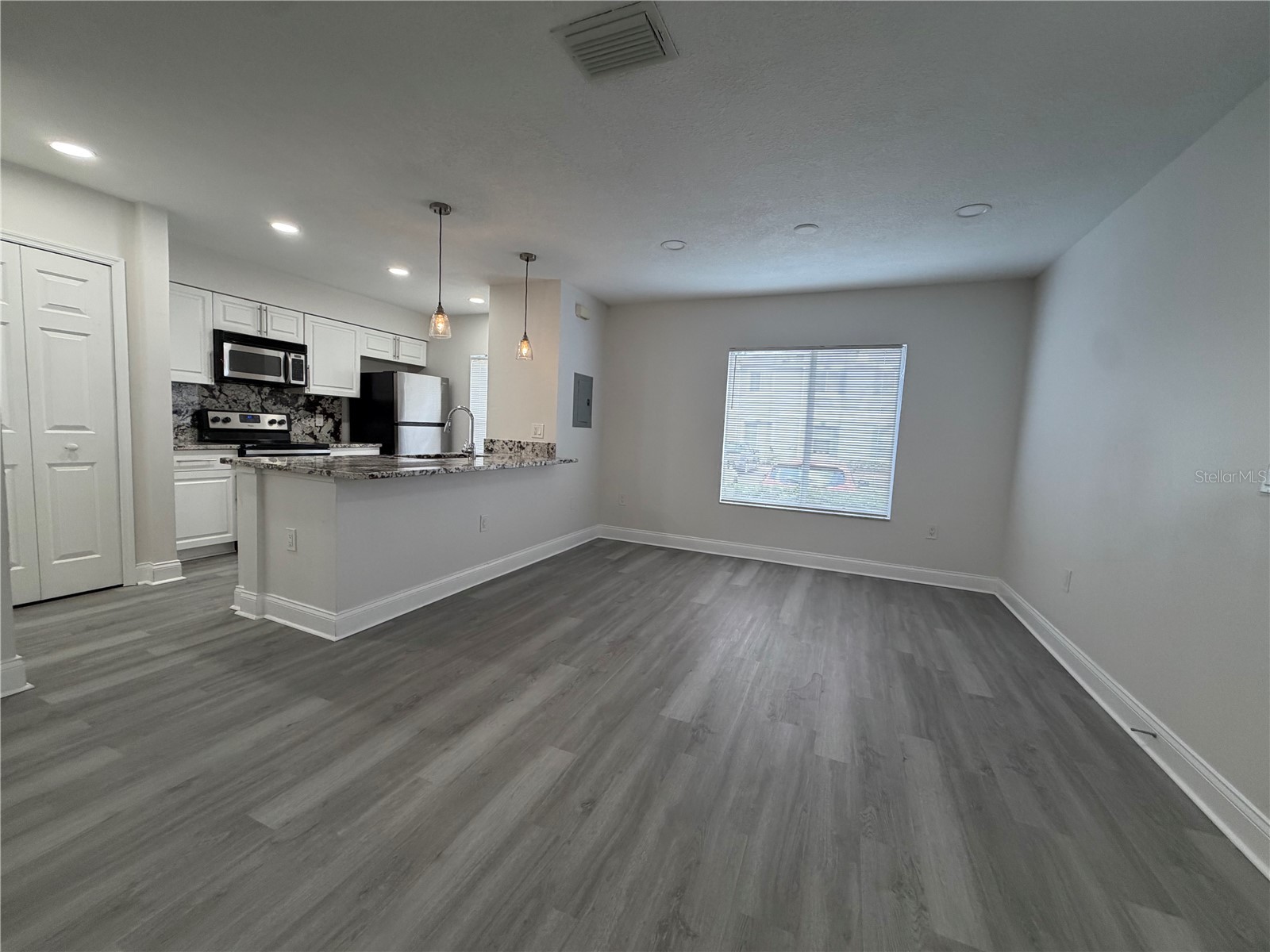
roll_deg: -2.8
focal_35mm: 14
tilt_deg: -5.4
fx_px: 514
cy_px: 476
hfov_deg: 102.1
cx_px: 635
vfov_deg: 85.7
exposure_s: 1/120
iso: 250
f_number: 2.2
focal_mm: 2.22
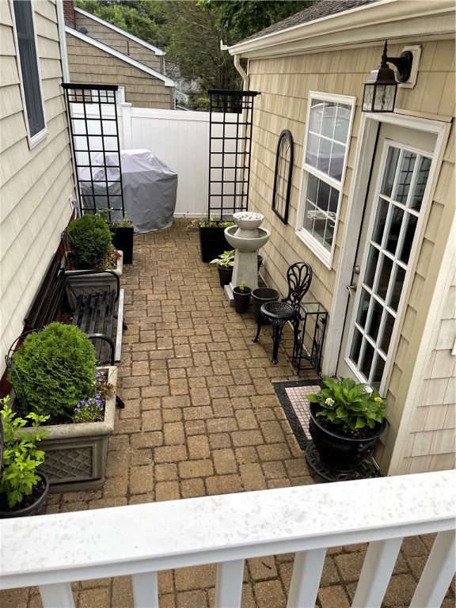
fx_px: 457
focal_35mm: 26
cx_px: 228
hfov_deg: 53.1
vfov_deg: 67.3
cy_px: 304
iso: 125
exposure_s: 1/110
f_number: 1.6
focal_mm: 5.1
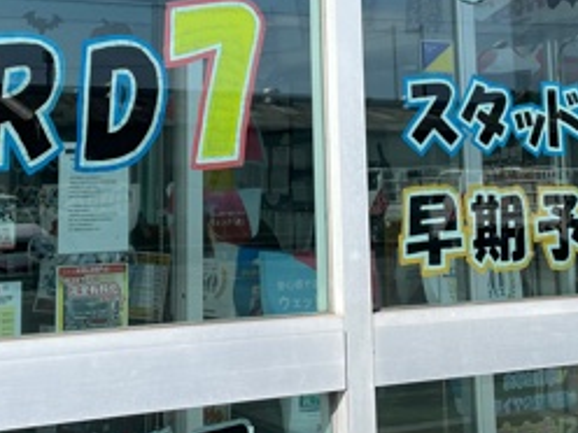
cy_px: -16
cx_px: 207
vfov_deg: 21.1
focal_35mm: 67
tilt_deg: +11.4
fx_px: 1119
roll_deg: +0.8
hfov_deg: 28.8
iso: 32
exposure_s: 1/2132
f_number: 1.6
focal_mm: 4.2
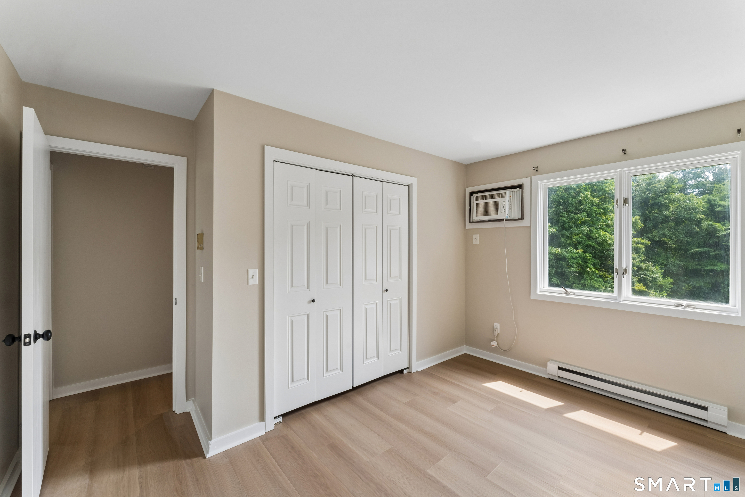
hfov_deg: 104.3
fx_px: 290
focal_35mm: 14
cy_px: 248
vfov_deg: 81.2
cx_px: 372
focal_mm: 14
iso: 400
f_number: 13
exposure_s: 1/25
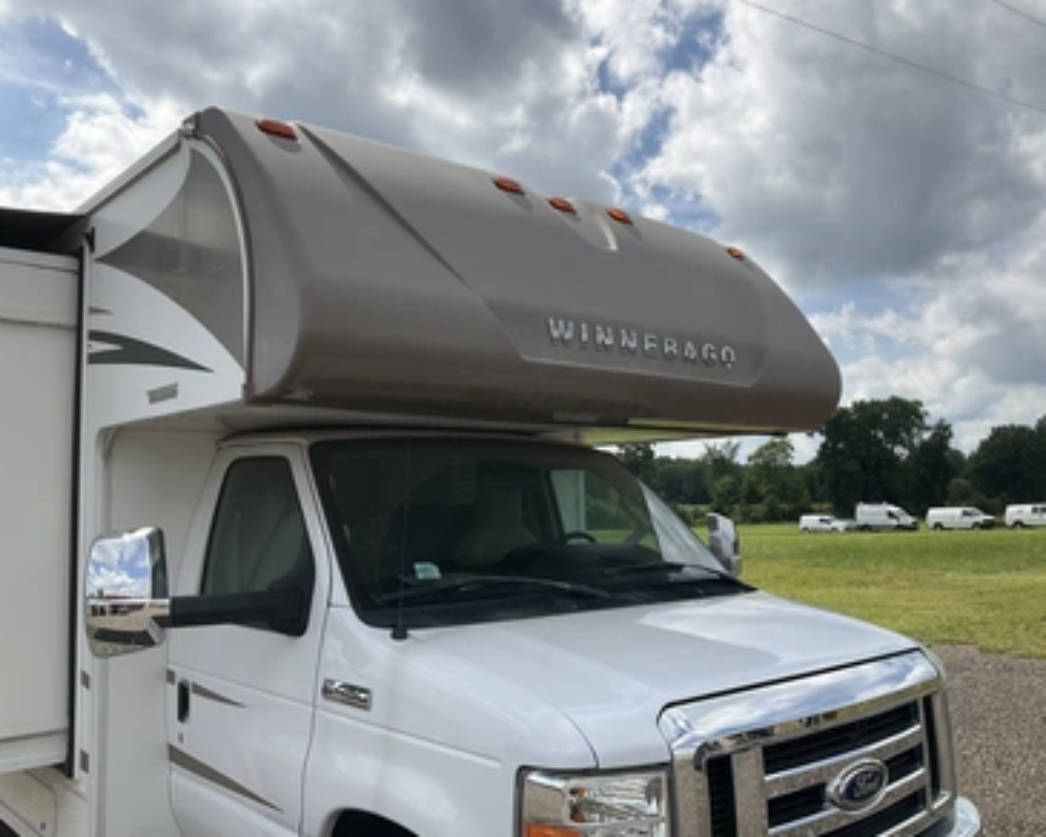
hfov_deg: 57.2
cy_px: 416
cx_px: 530
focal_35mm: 31
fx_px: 960
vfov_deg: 47.1
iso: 25
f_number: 1.8
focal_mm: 3
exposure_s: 1/1730
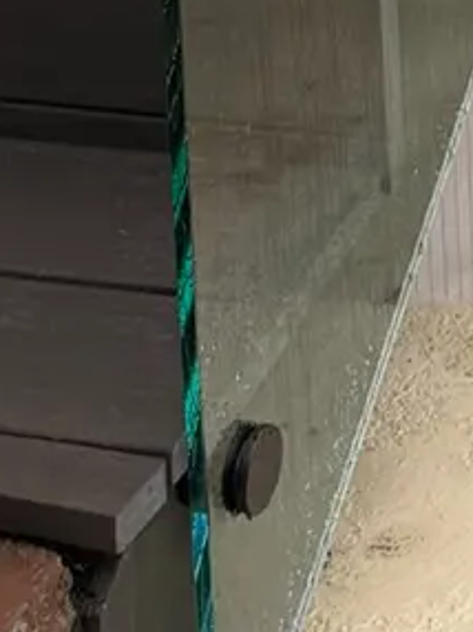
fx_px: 3138
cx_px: 1048
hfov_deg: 8.1
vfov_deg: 8.6
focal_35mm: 172
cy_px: -1507
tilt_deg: -4.2
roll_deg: +2.3
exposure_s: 1/416
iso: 80
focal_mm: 6.76
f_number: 1.78
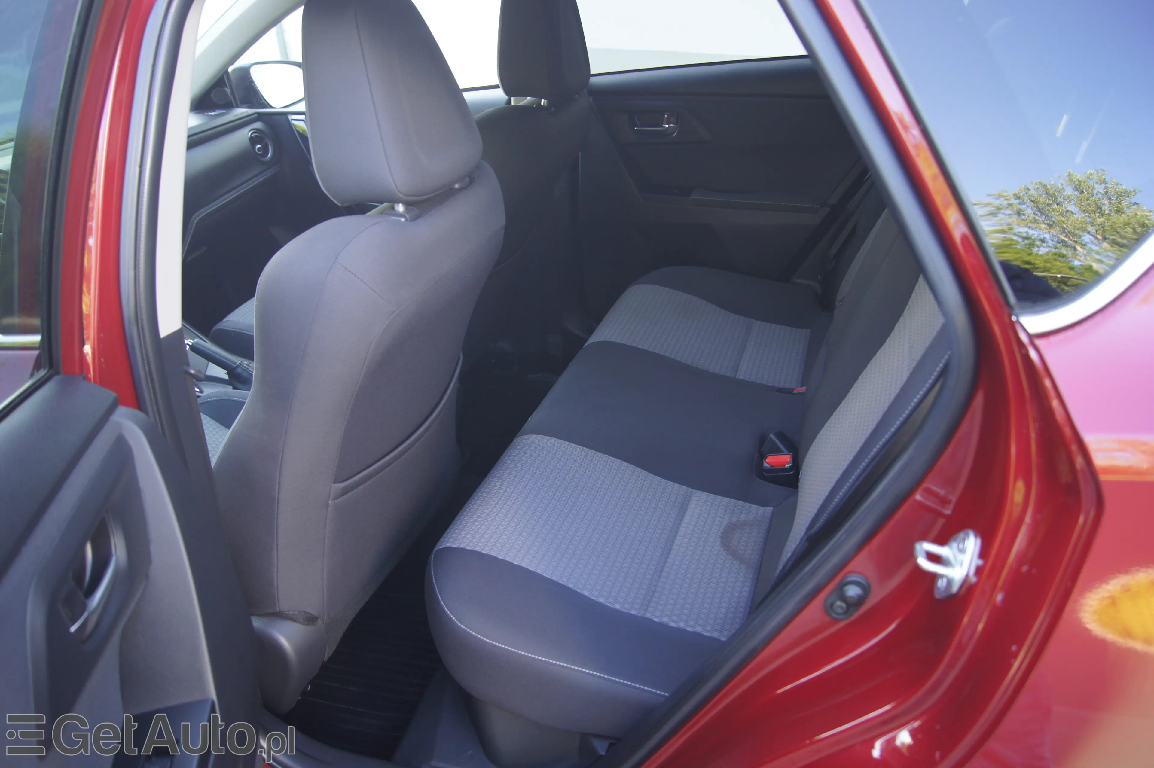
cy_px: 384
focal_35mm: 27
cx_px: 577
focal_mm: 18
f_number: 3.5
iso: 200
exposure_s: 1/30
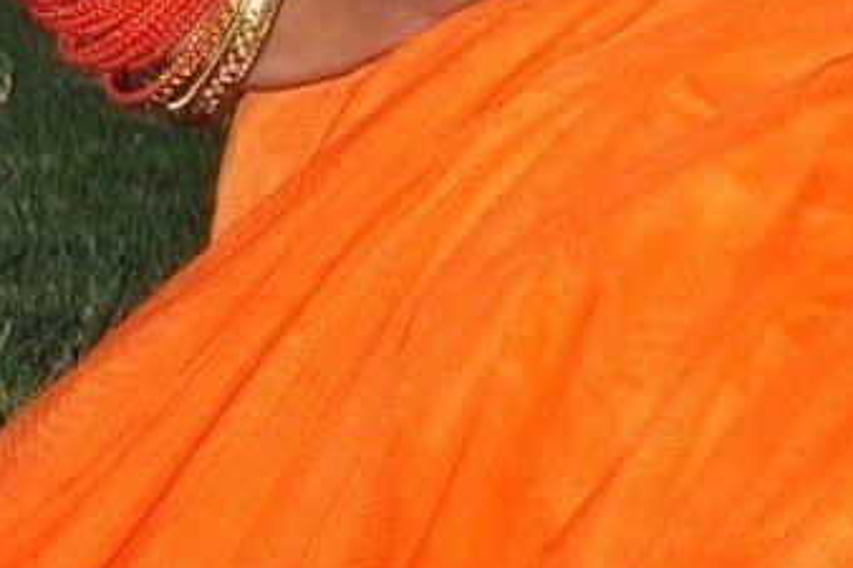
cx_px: 1047
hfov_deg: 4.4
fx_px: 11012
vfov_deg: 2.9
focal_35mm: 465
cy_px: -775
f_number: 11
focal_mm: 58
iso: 400
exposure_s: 1/125
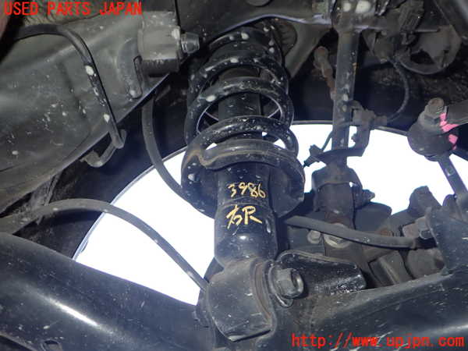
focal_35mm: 30
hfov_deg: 60.0
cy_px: 176
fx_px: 406
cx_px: 234
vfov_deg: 46.8
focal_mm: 5.4
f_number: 6.3
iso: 100
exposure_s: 1/30
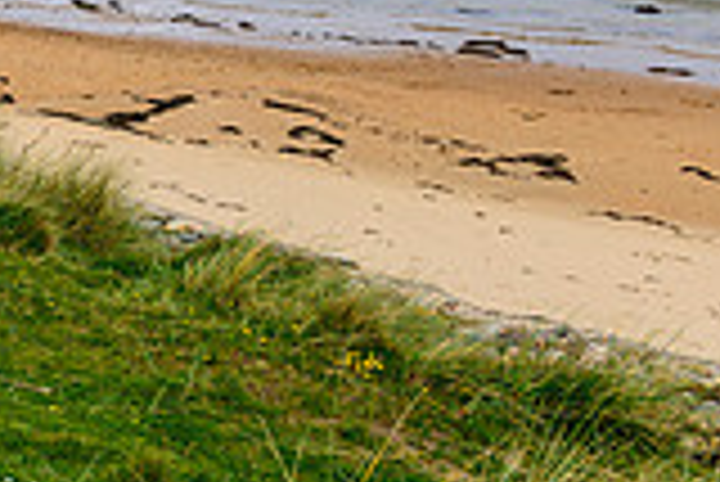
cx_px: -540
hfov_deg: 15.4
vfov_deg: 11.7
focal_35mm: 116
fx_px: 2322
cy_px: -25
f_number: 8
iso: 160
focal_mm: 32
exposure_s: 1/400
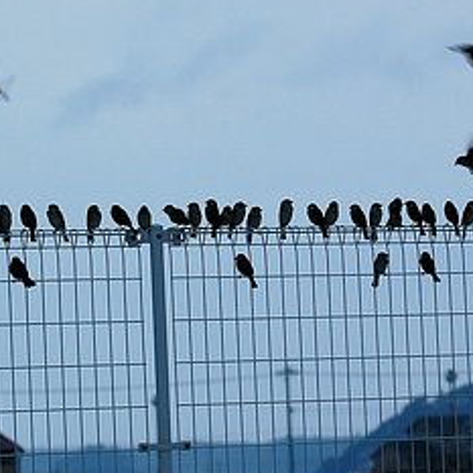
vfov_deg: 5.7
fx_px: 4761
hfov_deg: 5.7
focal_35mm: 308
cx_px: 510
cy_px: 225
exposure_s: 1/80
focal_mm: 110
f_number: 5.6
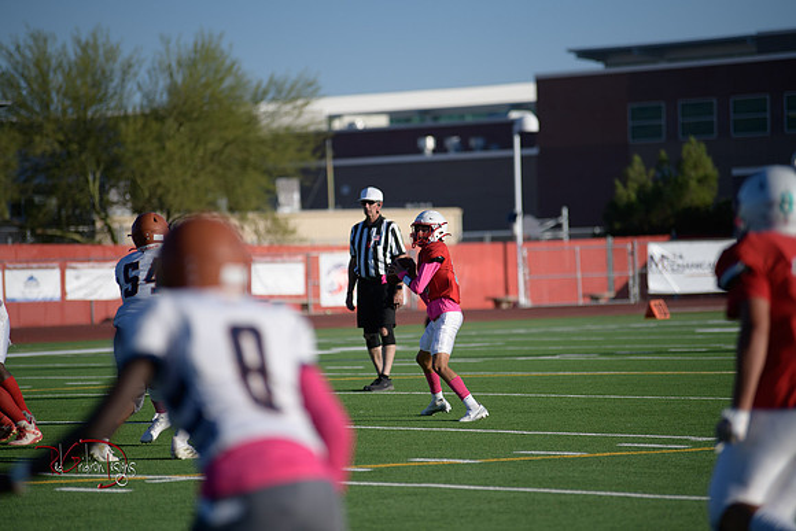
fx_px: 4423
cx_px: 398
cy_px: 266
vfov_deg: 6.9
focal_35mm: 200
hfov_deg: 10.3
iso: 180
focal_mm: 200
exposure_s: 1/5000
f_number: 2.8
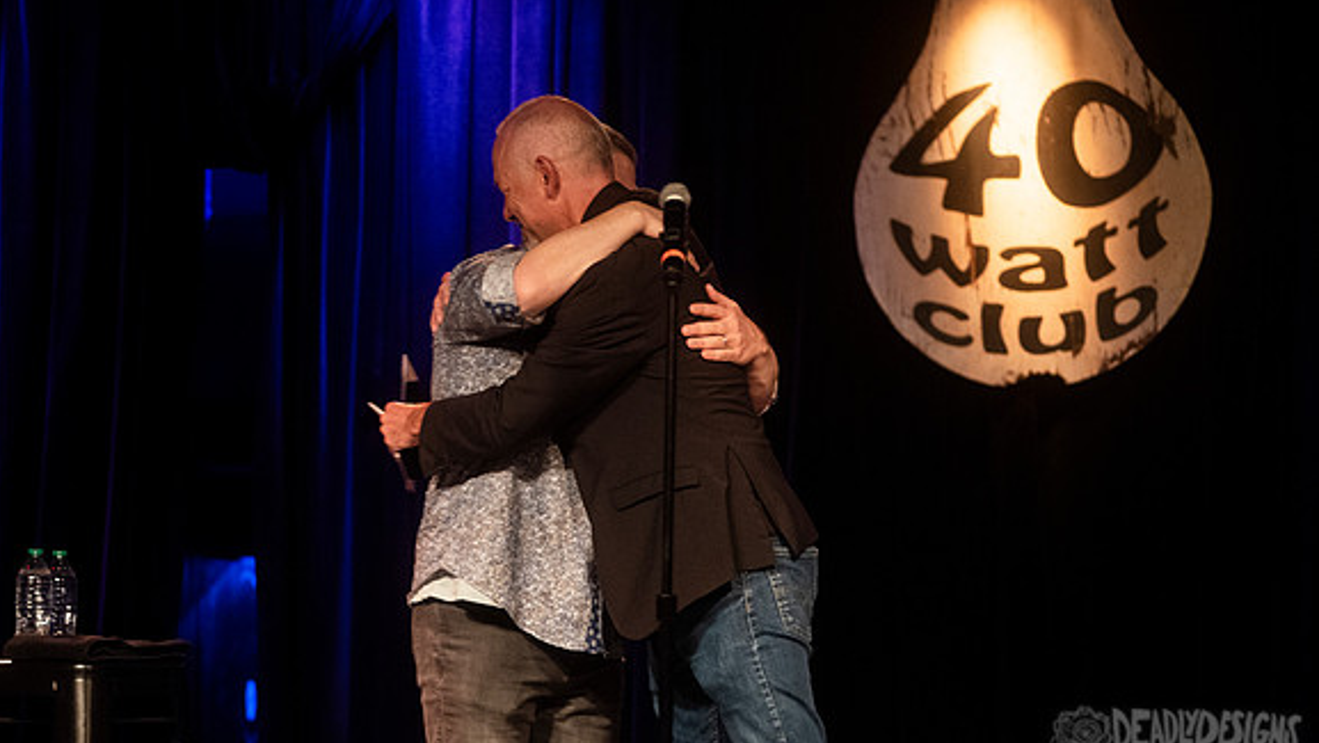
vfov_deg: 7.5
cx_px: 585
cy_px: 277
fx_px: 5703
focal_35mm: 163
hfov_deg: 13.2
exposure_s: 1/100
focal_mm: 125
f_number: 3.2
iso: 2000
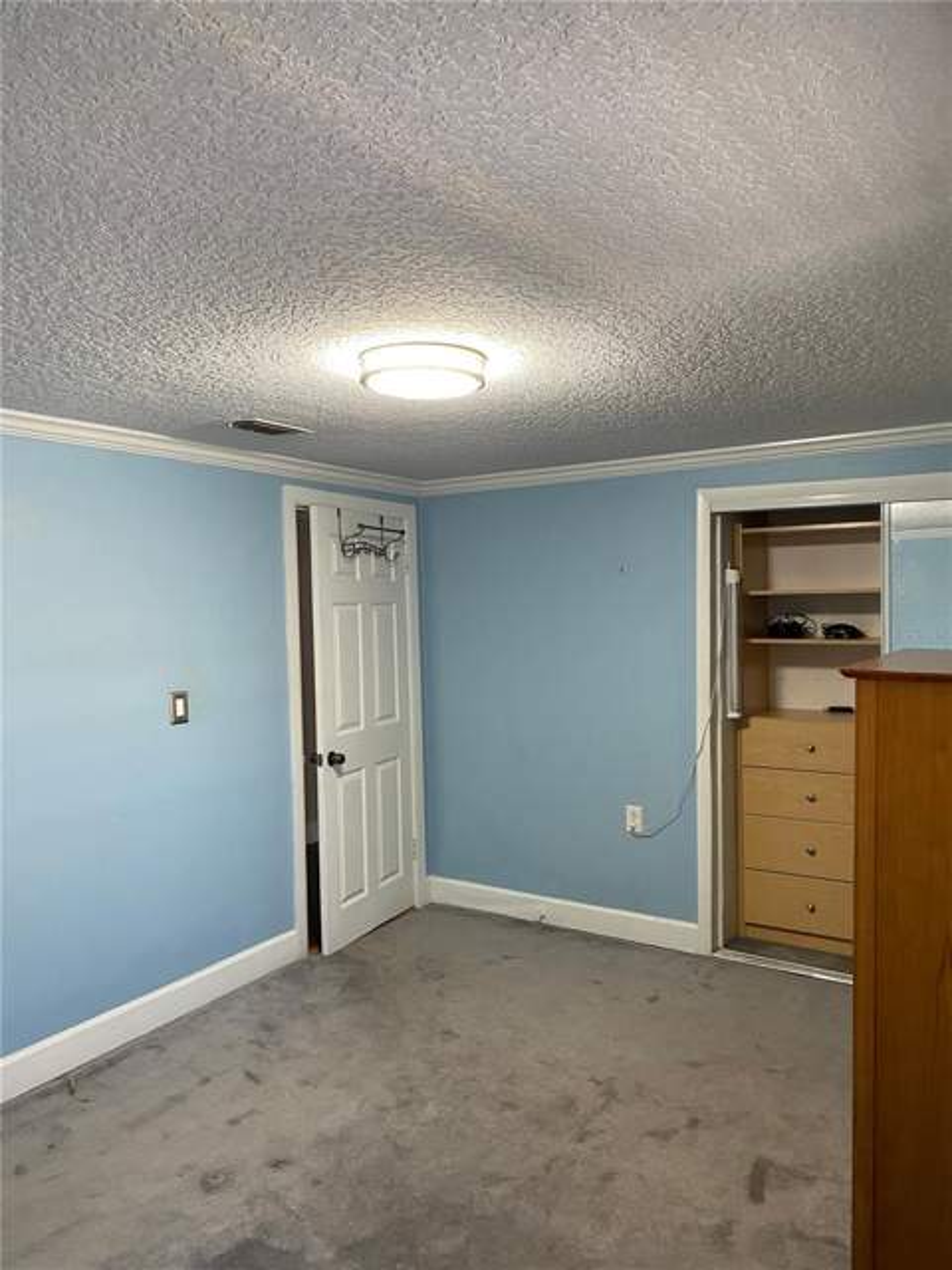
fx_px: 953
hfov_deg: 53.1
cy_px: 635
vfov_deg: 67.3
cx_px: 476
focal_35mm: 26
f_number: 1.8
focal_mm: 4.25
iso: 200
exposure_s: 1/60
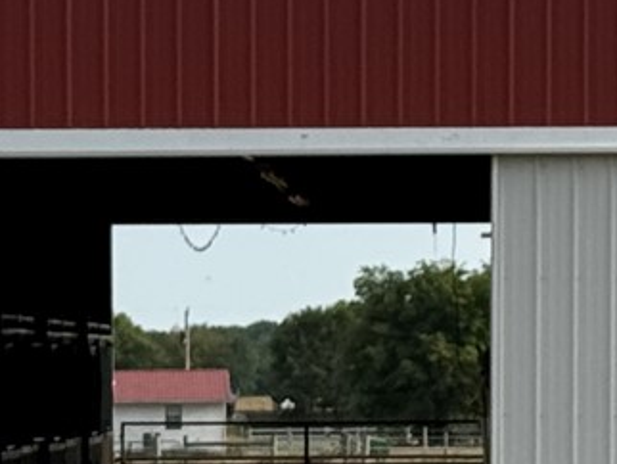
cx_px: 276
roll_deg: +0.2
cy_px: 556
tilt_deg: -0.5
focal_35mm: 286
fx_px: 5102
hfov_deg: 6.9
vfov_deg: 5.2
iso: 64
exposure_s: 1/3226
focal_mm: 6.76
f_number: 1.78
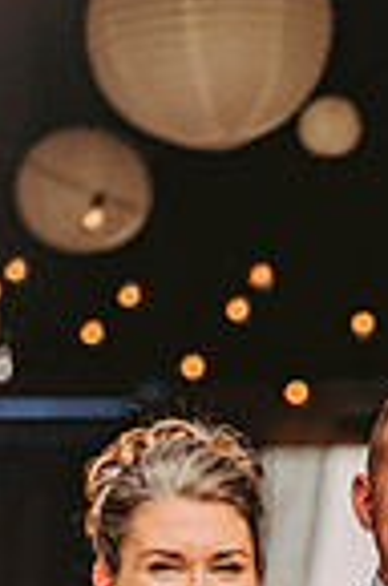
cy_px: 736
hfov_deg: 3.3
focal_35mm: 420
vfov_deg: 4.9
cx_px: 469
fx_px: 6822
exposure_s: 1/2000
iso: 200
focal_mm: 135
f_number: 2.8
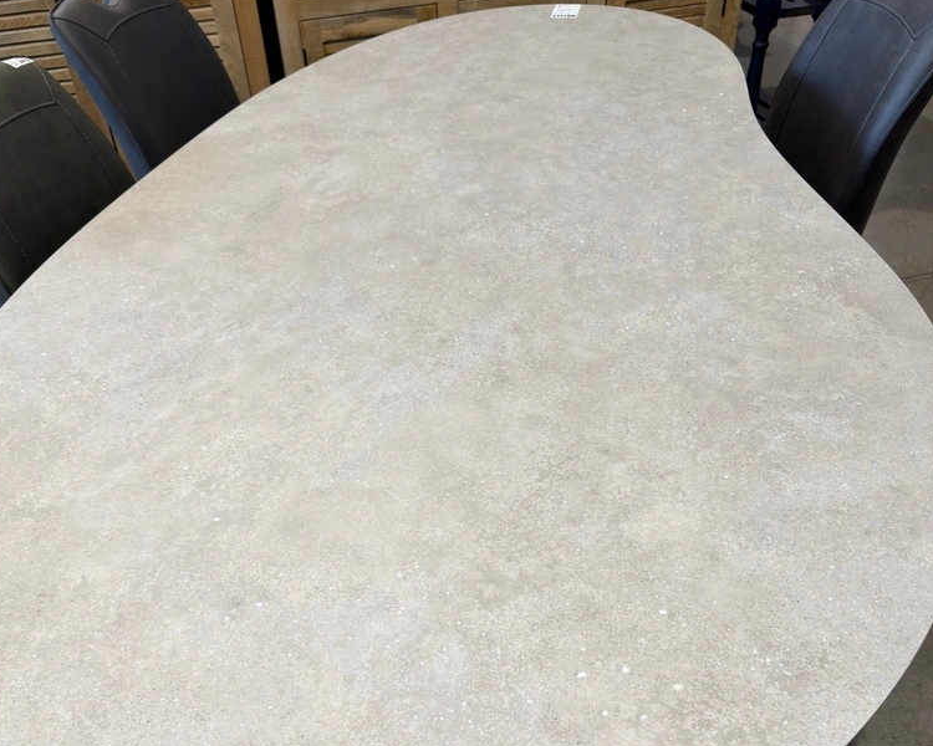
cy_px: 551
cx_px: 459
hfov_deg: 55.7
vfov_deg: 44.4
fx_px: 884
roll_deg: +3.2
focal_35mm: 32
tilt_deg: -44.7
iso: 80
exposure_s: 1/50
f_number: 1.8
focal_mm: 6.8
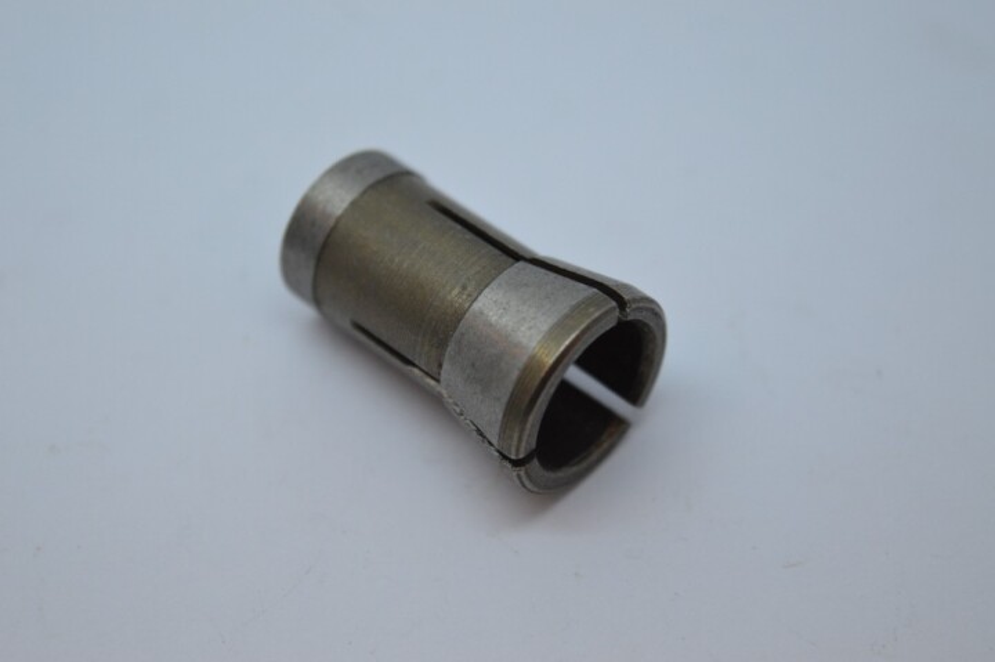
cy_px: 331
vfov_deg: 17.5
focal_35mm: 78
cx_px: 498
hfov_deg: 26.0
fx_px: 2154
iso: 360
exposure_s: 1/125
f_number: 5.6
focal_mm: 52
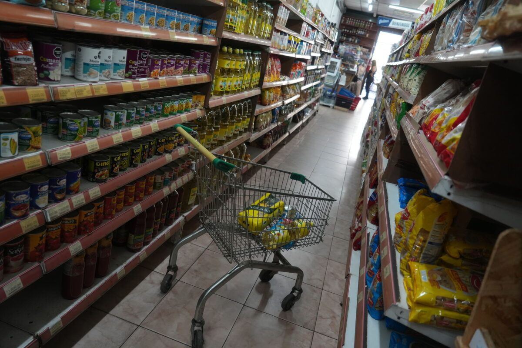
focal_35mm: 26
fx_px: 377
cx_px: 261
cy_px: 174
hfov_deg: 69.4
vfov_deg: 49.6
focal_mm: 26
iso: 3200
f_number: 4
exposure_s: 1/125
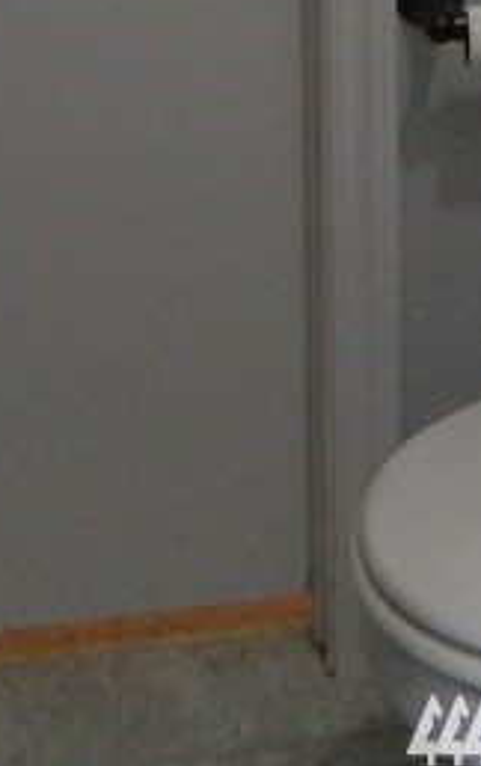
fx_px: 2195
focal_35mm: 105
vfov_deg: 18.1
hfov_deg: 12.2
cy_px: -297
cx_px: 573
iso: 400
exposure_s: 1/30
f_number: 3.1
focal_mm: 4.5
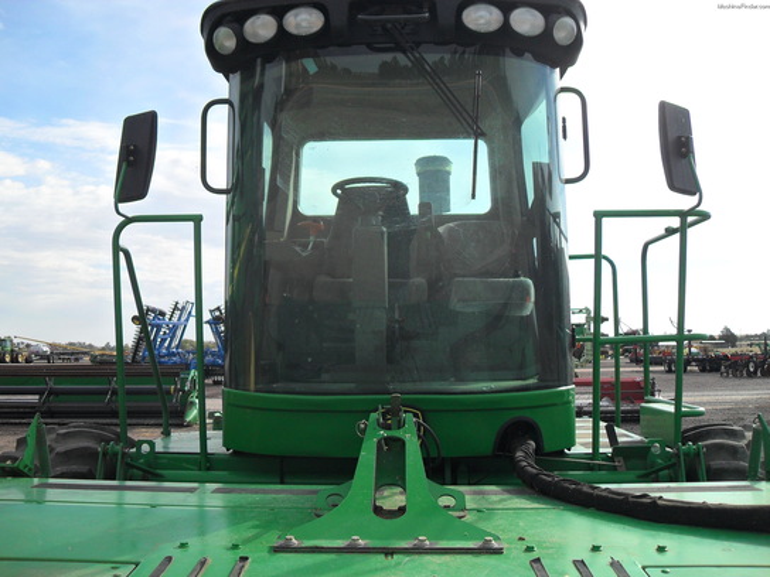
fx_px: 779
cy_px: 288
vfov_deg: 40.7
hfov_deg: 52.6
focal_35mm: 35
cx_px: 385
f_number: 8.9
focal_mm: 6.2
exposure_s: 1/125
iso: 100
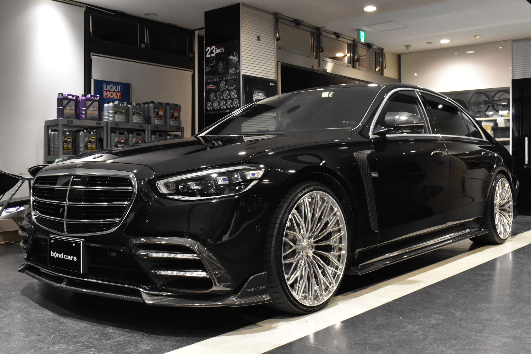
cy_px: 177
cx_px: 266
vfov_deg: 36.9
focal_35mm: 36
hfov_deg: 53.1
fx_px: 531
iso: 2500
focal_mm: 24
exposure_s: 1/40
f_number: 8
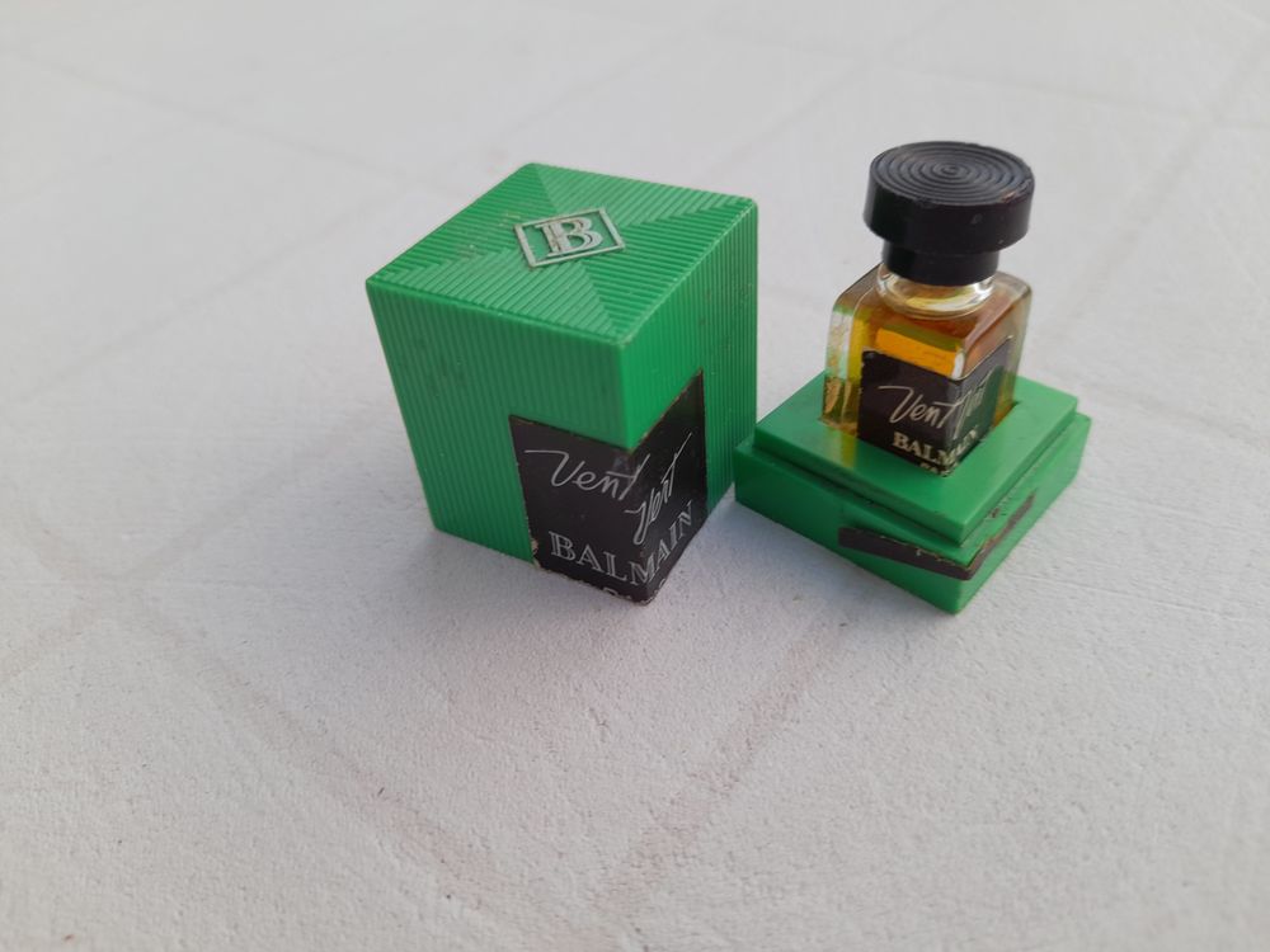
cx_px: 635
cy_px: 476
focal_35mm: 25
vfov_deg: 54.9
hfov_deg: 69.4
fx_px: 917
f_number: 2
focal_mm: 4.6
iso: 32
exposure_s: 1/60
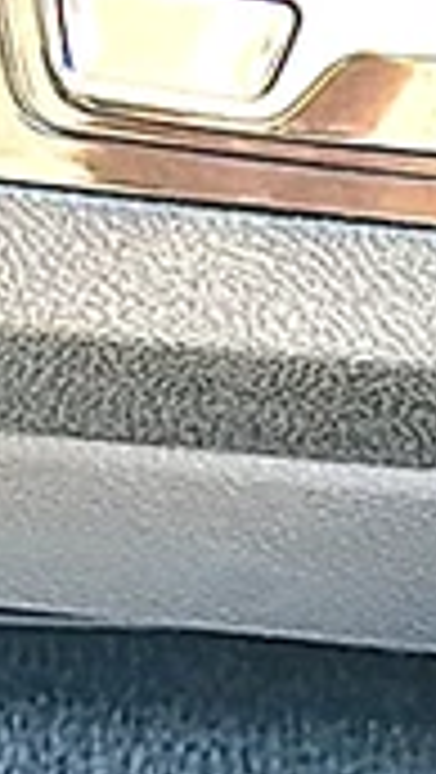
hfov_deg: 5.5
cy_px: -335
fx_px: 4554
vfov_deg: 9.5
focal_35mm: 222
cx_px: 153
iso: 80
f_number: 1.78
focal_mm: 6.86
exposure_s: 1/240
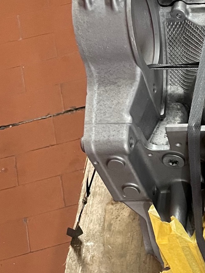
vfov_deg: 23.7
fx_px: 623
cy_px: 270
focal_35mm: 79
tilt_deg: -62.6
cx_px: 310
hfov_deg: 16.9
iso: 400
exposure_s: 1/50
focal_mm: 4.2
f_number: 1.6
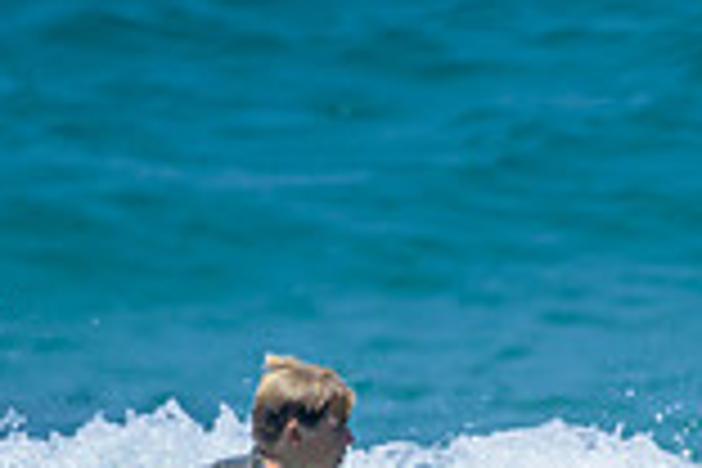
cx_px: 496
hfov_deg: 0.6
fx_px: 72905
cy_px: 705
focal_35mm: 3739
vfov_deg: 0.4
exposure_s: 1/3200
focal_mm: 800
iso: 320
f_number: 6.3
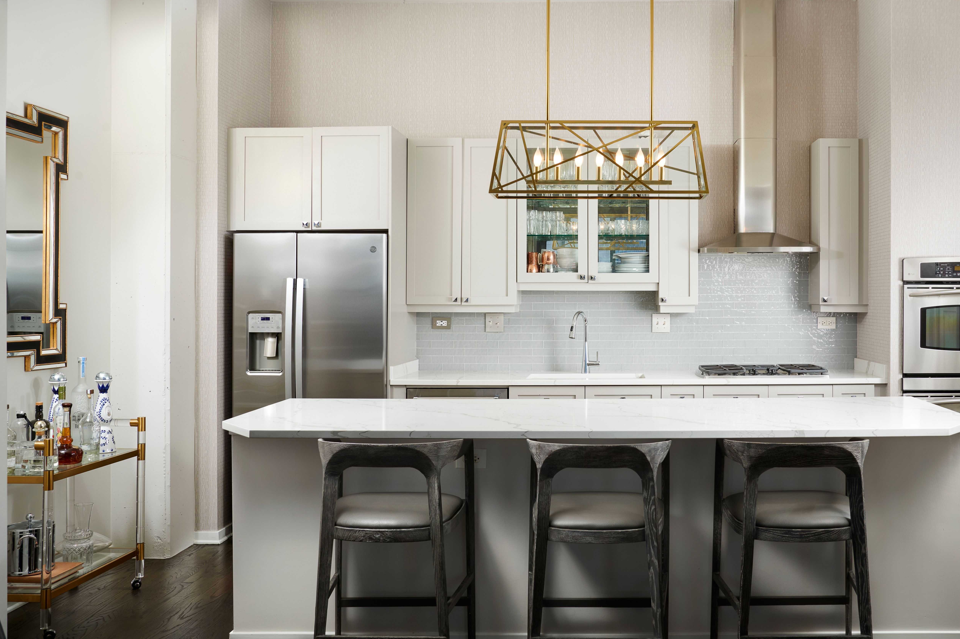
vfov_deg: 49.4
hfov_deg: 68.9
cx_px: 563
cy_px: 296
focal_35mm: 26
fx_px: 693
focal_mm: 22
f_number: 8
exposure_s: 1/200
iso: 250
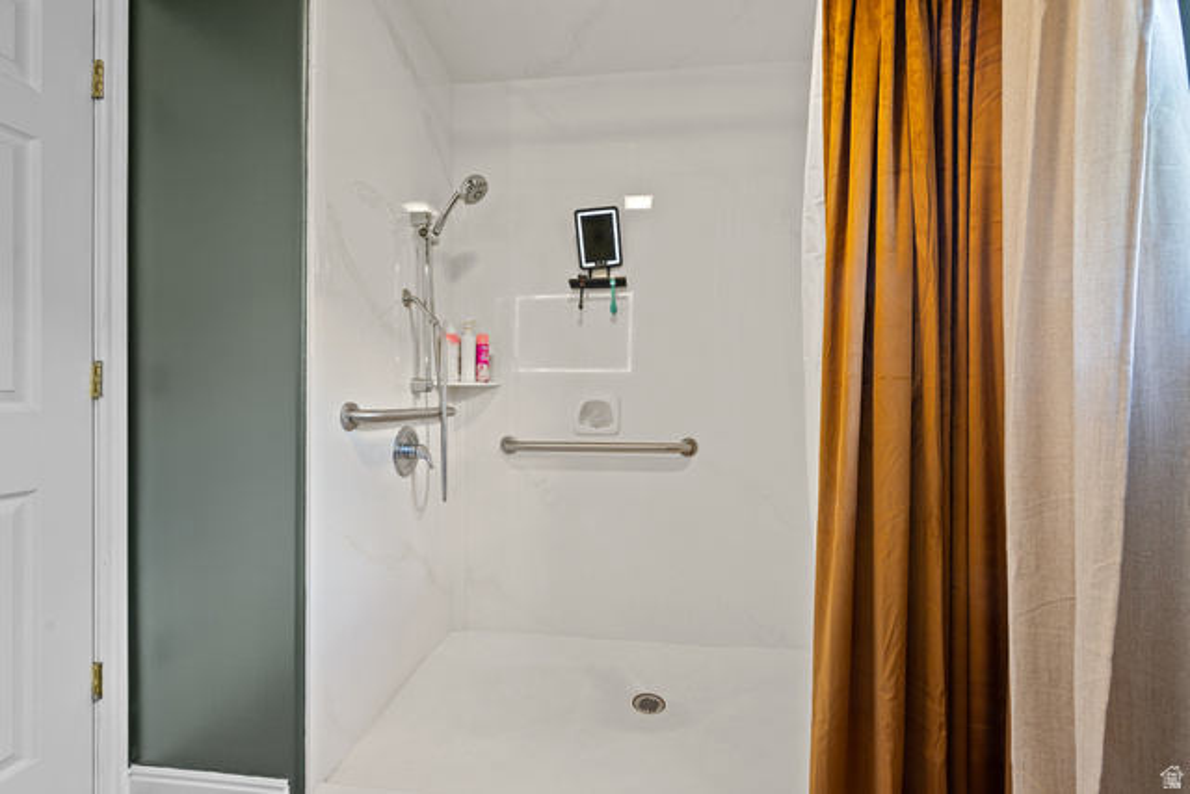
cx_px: 595
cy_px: 397
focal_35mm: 14
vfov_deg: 81.2
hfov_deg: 104.2
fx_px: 463
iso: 500
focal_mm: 14
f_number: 8
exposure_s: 1.6
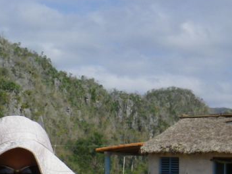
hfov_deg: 17.0
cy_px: 202
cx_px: 125
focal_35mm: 116
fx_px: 777
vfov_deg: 12.5
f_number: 9.2
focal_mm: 6.1
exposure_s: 1/200
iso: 80
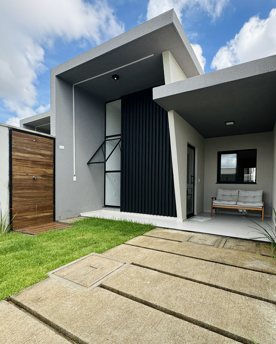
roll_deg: -0.6
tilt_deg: -1.2
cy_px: 189
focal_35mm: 18
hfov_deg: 73.4
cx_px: 158
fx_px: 184
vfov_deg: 86.1
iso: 40
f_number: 2.2
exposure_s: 1/381
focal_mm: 2.22
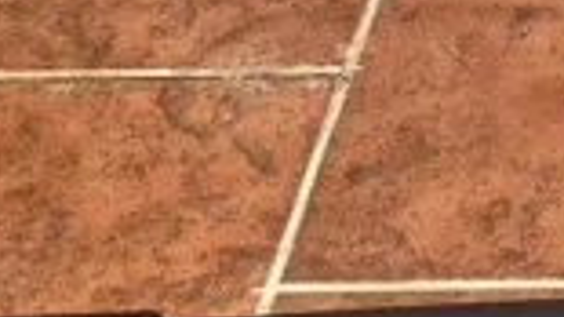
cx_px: 1081
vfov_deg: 9.6
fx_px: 1749
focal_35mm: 117
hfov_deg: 15.3
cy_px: 649
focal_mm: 5.1
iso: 50
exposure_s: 1/4651
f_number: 1.6
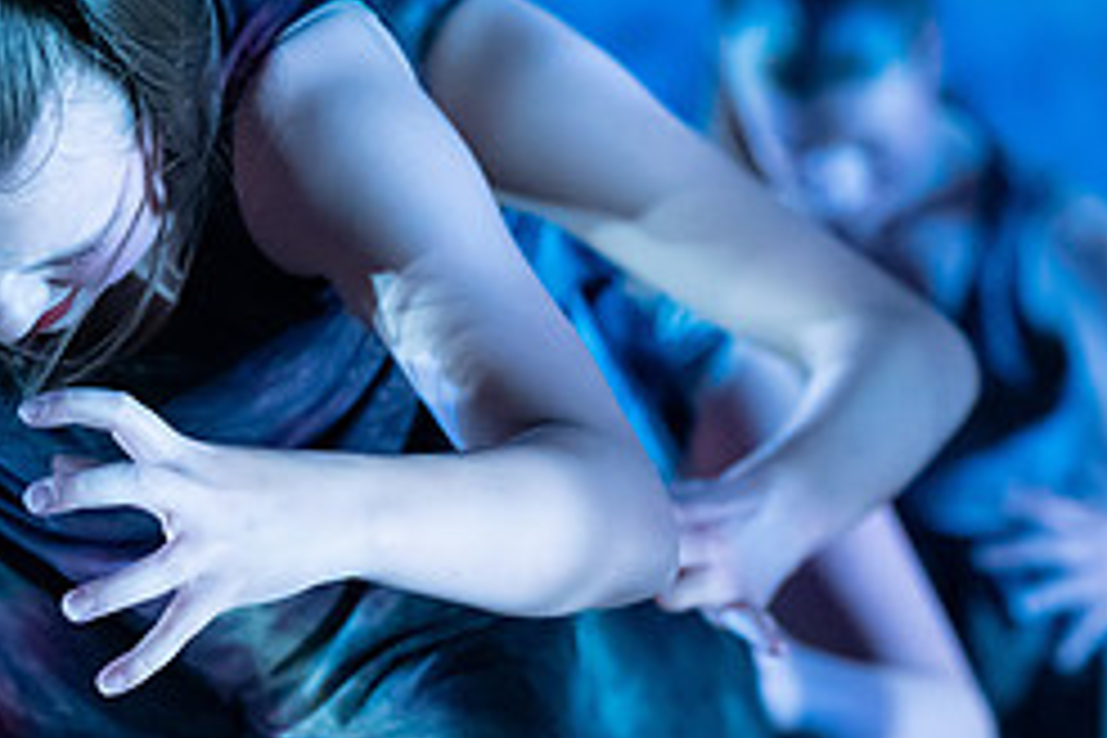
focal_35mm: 321
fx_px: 9870
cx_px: 9
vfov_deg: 4.3
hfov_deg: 6.4
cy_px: 286
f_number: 4.5
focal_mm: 136
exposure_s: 1/320
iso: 4000
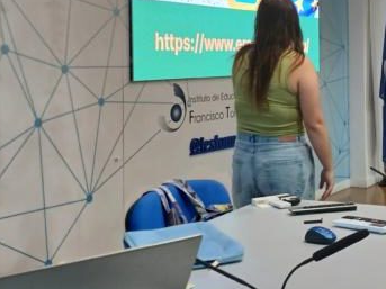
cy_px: 61
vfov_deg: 23.0
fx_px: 702
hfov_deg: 29.7
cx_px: 332
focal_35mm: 63
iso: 160
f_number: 1.8
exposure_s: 1/50
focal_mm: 3.98
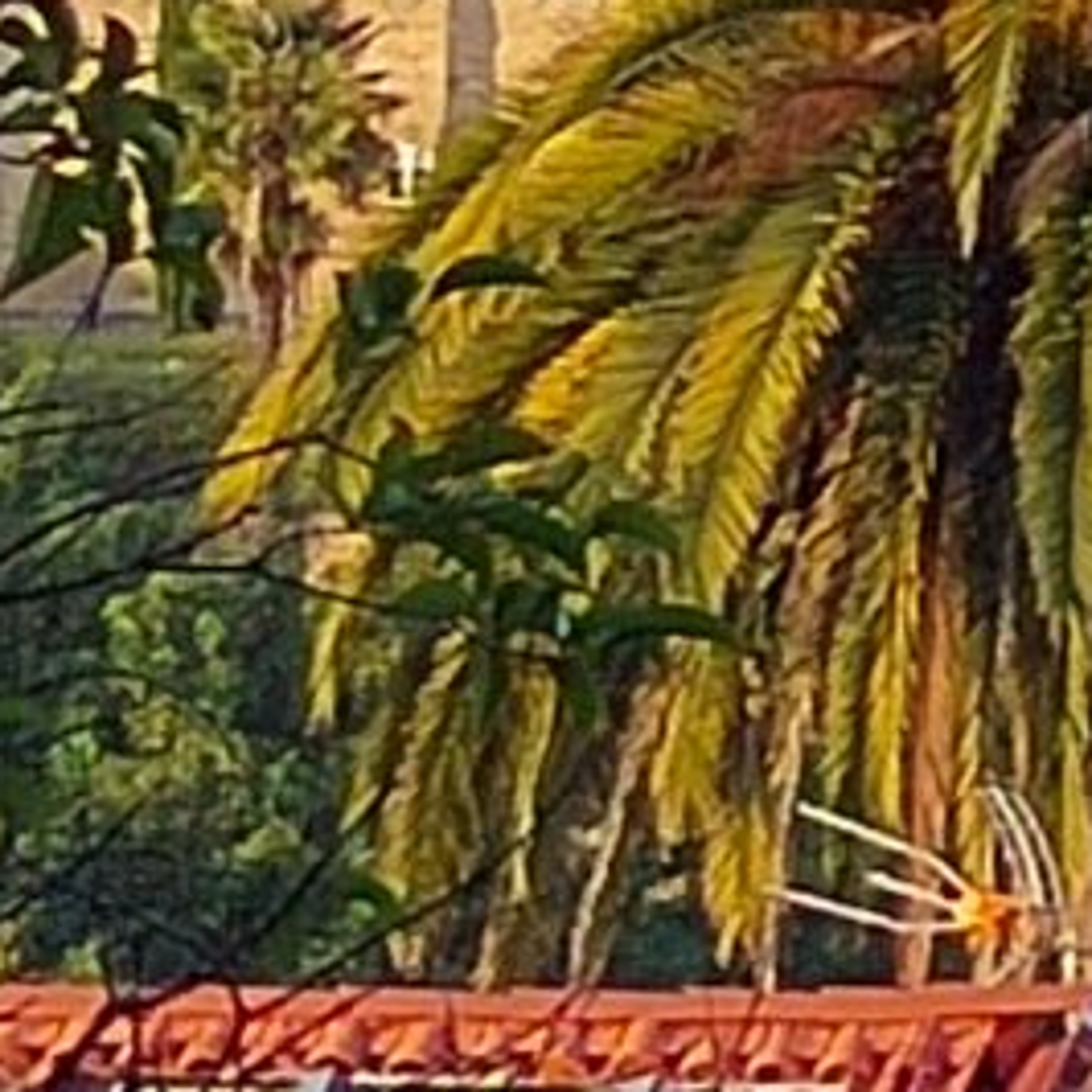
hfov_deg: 4.2
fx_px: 13991
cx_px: 3834
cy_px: -1273
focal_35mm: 392
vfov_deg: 4.4
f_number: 1.9
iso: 491
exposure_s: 1/1194
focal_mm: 5.52
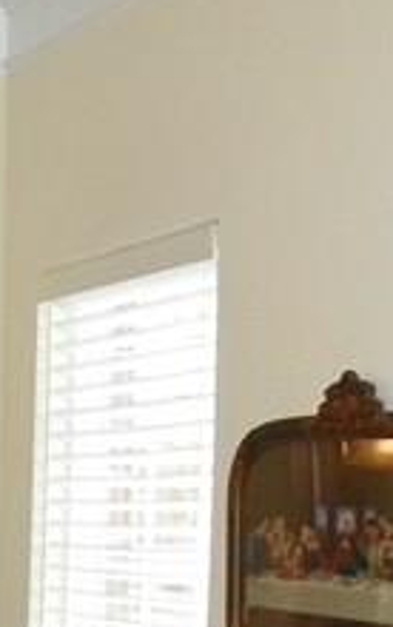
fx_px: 2188
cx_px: -783
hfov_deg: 8.6
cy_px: 852
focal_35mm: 128
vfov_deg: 15.4
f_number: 2.8
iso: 200
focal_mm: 4.6
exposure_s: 1/125
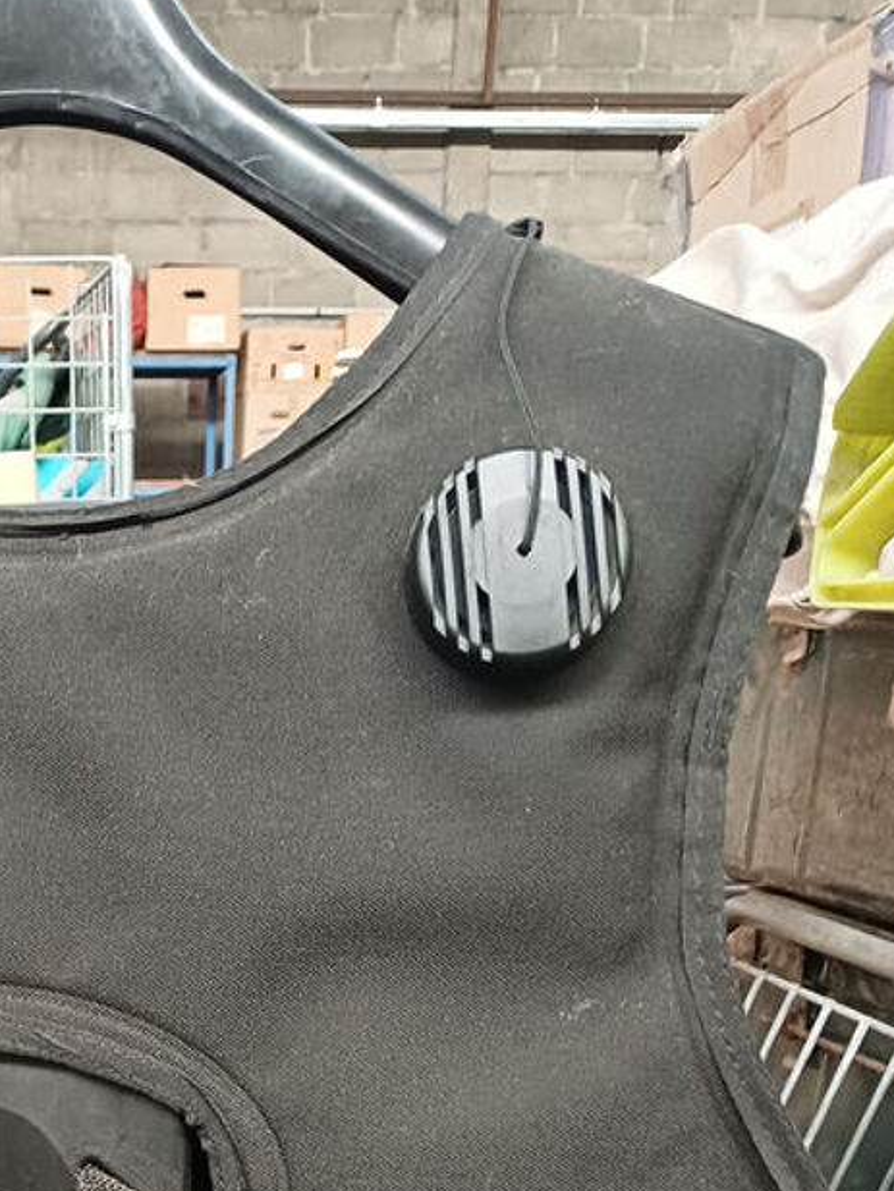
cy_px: 1177
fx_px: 1859
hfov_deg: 25.7
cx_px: 6
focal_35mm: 54
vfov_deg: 32.8
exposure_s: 1/20
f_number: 1.8
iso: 640
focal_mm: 4.65
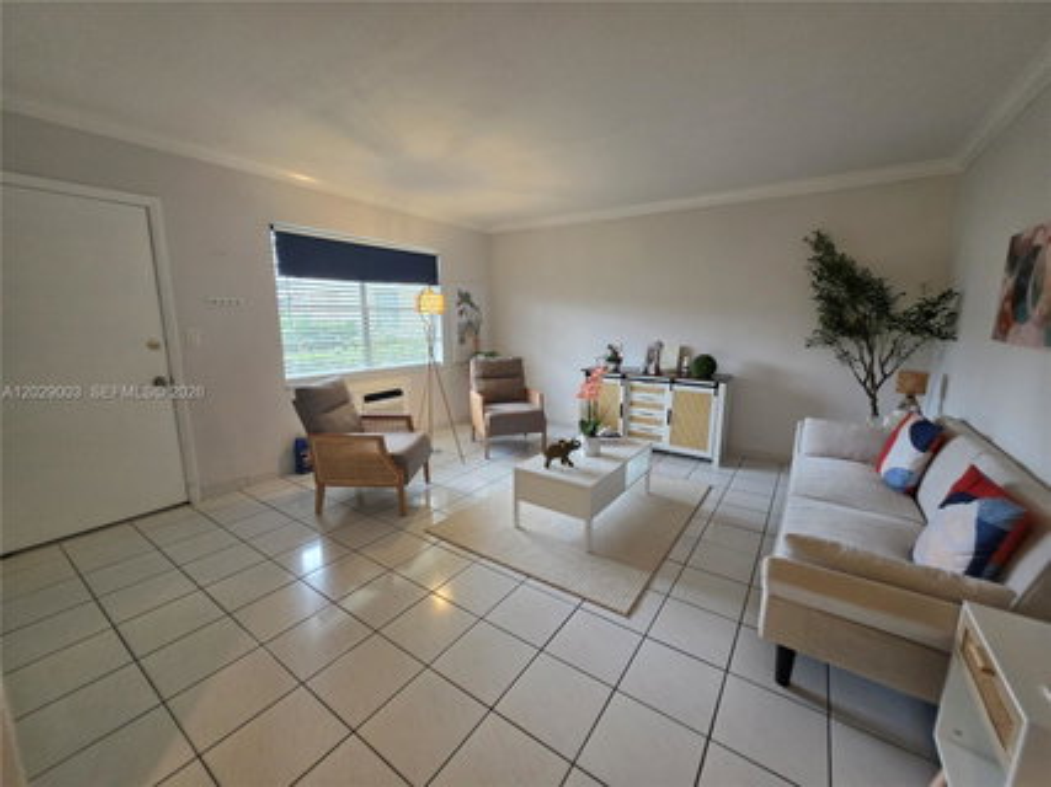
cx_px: 526
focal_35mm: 13
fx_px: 395
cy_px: 394
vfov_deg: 89.9
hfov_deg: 106.2
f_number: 1.9
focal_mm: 2.2
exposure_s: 1/120
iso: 250
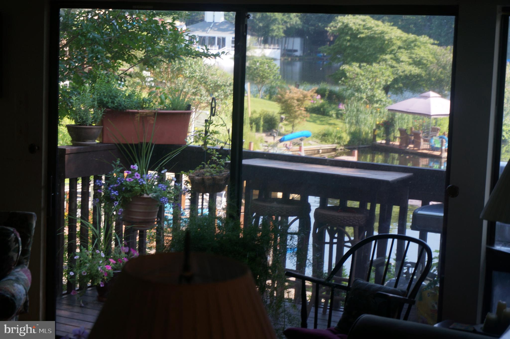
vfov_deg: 18.1
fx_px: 1061
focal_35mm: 75
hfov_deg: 27.0
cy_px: 170
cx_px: 255
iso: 160
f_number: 5.6
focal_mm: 50
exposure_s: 1/80
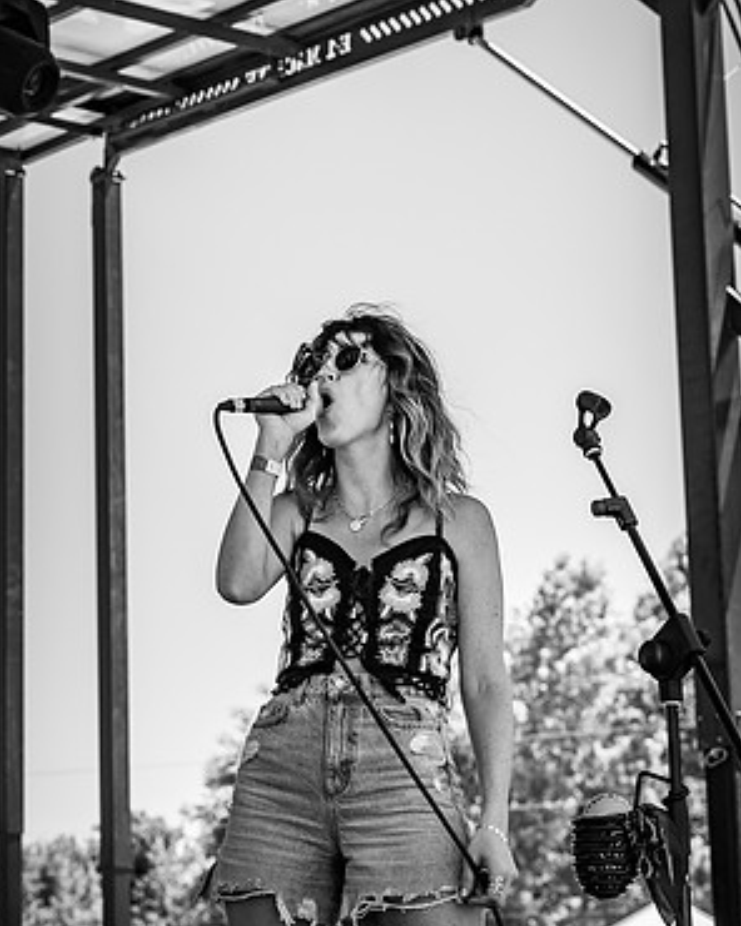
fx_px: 2906
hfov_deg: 14.2
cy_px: 399
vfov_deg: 18.1
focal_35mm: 106
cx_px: -103
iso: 125
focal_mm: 55
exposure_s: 1/160
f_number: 5.6
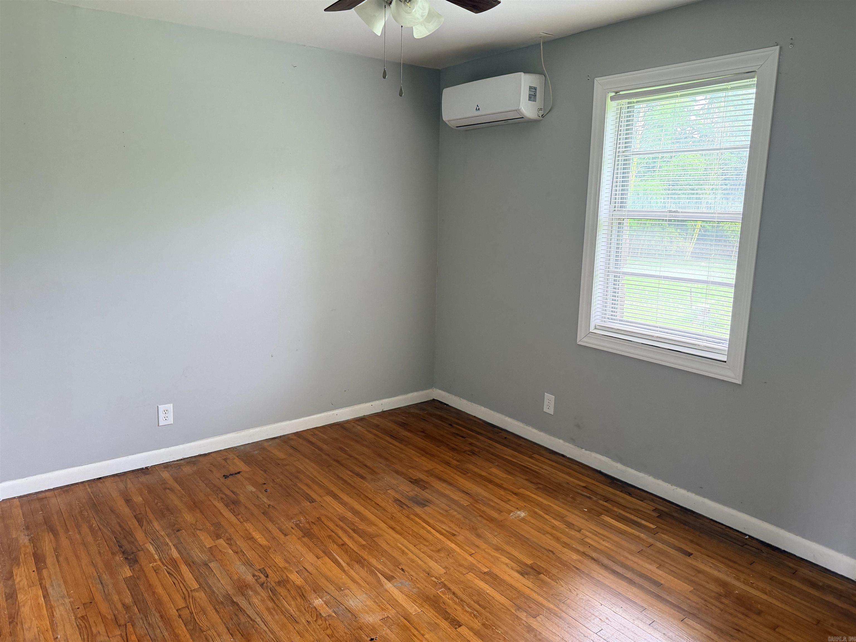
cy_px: 321
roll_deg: -1.3
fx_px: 593
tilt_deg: -11.2
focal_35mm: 24
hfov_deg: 71.6
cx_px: 428
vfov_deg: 56.8
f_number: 1.78
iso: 250
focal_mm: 6.76
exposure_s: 1/60
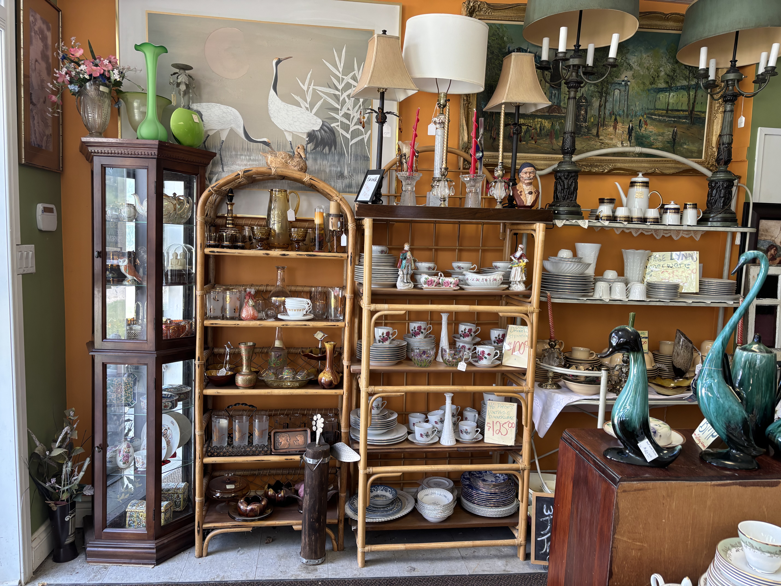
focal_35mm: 26
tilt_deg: -5.7
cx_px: 390
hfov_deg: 67.3
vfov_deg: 53.1
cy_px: 293
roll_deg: -1.7
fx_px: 587
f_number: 1.6
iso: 100
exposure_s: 1/120
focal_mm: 5.96
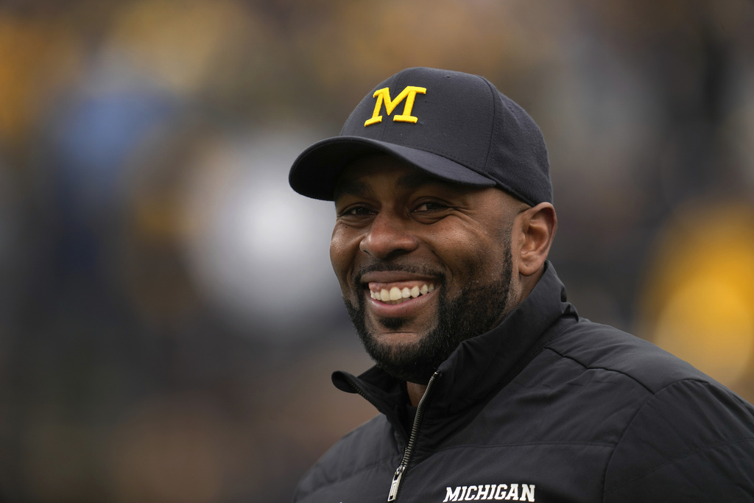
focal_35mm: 560
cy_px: 252
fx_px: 11730
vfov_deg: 2.5
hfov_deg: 3.7
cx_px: 377
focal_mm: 560
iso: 400
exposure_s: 1/1250
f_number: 4
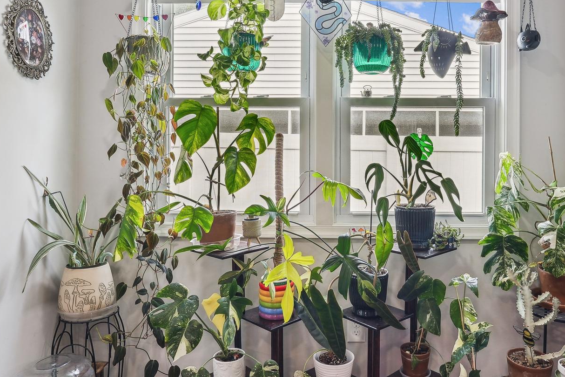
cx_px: 336
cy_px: 166
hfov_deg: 66.8
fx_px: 424
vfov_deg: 47.8
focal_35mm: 27
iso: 100
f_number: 8
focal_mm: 16
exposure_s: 1/90
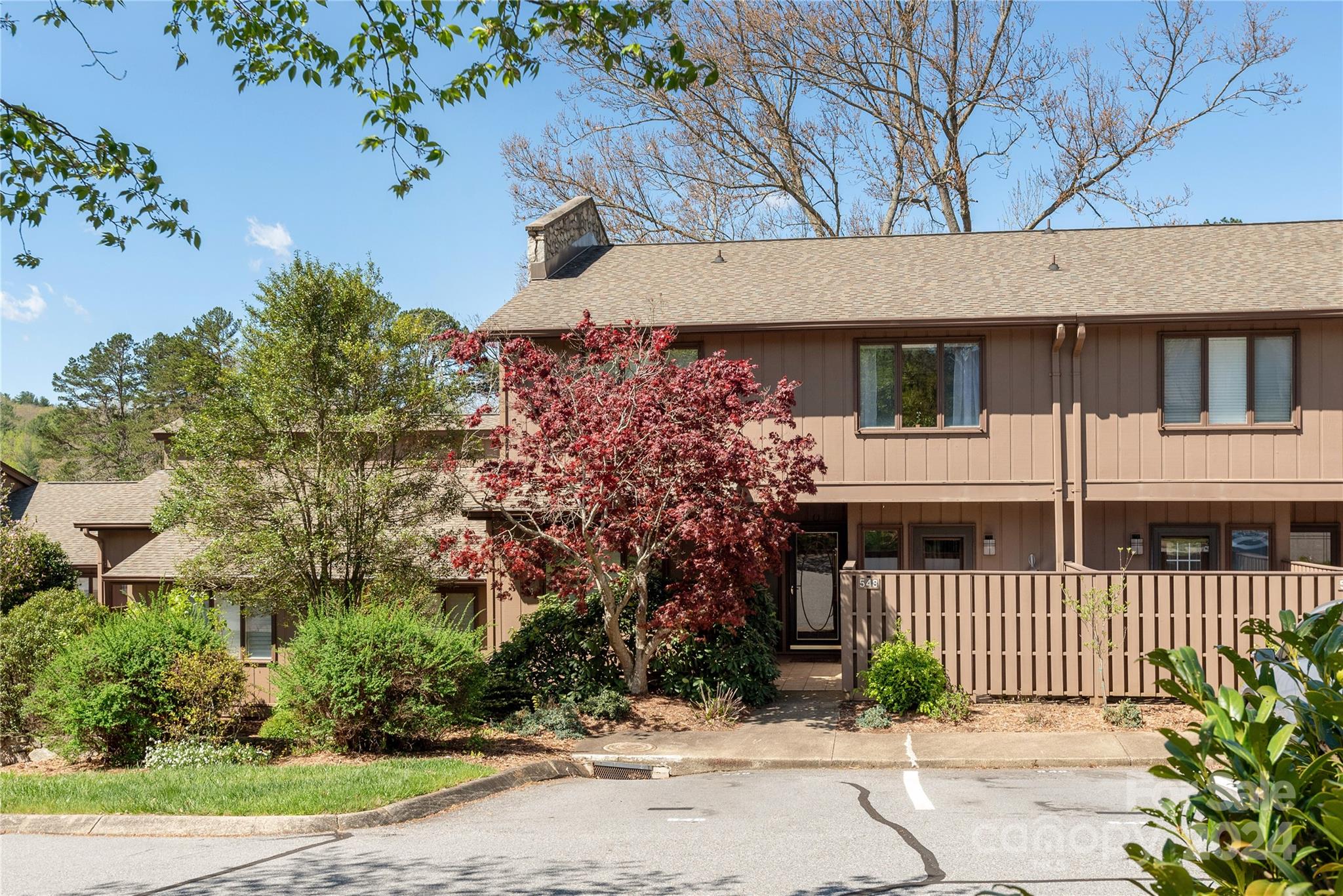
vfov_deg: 37.9
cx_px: 672
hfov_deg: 54.4
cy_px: 448
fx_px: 1306
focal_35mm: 35
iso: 320
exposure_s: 1/500
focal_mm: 35
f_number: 9
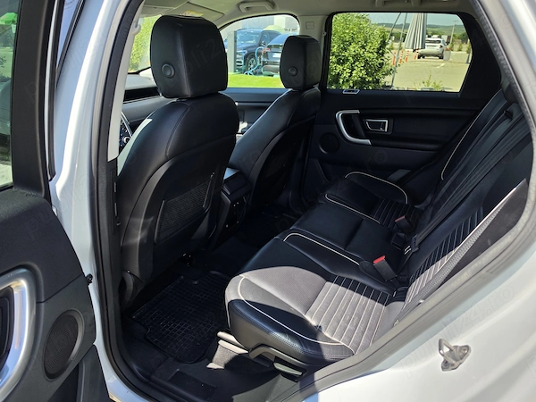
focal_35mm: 23
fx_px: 356
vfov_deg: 58.9
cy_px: 201
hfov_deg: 73.9
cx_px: 268
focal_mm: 6.5
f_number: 1.4
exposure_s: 1/2708
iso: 64
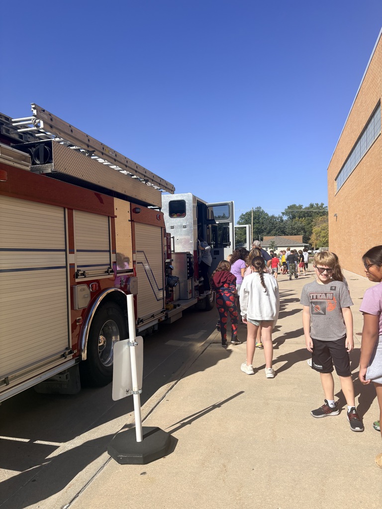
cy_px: 254
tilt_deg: -0.8
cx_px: 191
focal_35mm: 26
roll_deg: +1.1
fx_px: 383
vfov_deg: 67.3
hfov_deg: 53.1
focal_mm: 5.96
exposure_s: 1/4329
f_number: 1.6
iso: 50
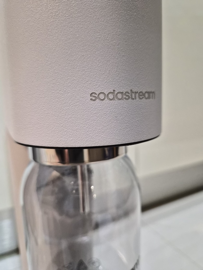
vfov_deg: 73.9
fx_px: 180
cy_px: 135
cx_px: 102
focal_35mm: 23
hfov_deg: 58.9
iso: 1600
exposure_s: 1/120
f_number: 1.8
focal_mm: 5.4
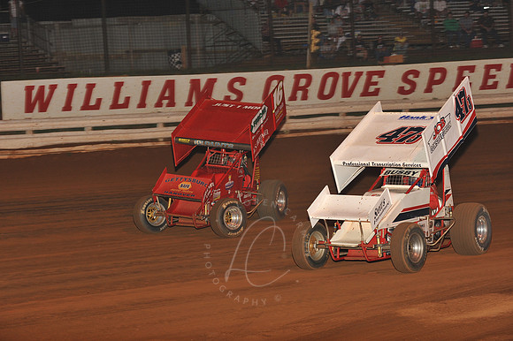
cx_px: 256
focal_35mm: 100
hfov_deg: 20.4
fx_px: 1424
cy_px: 170
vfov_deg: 13.7
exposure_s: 1/320
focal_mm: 100
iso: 1000
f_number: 6.3
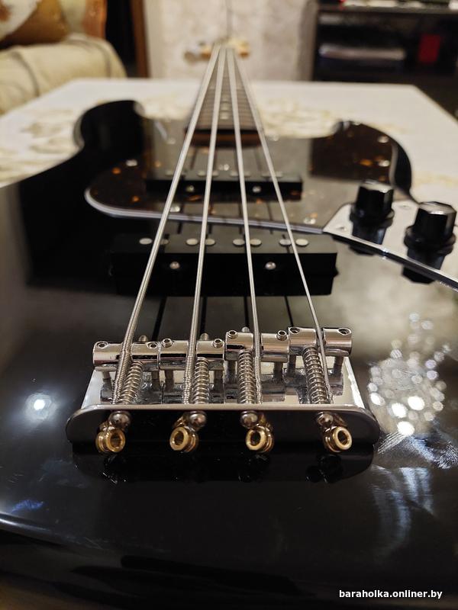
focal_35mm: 24
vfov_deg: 71.6
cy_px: 305
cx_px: 229
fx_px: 423
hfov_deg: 56.8
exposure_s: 1/25
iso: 1000
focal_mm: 5.23
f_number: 1.8
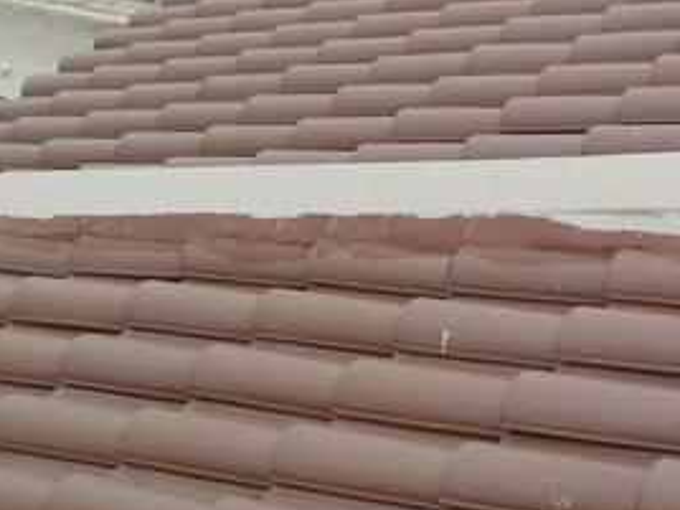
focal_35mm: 86
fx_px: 1689
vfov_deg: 16.9
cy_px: 55
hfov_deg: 21.7
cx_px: 723
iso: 100
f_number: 5.6
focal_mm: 6.3
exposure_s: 1/80
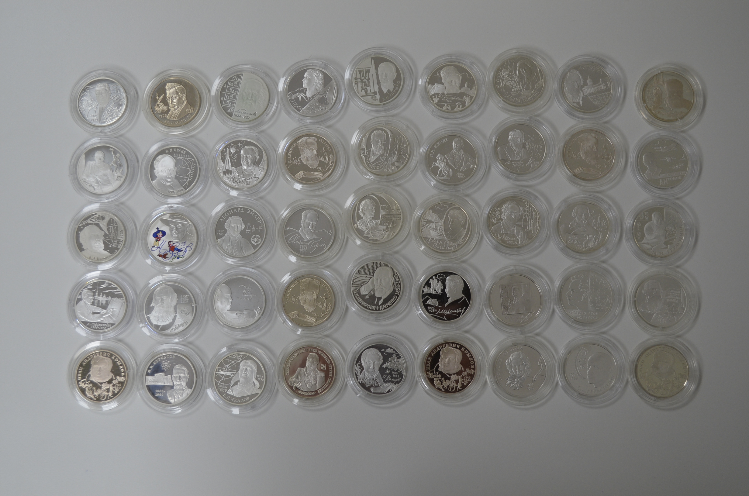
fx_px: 903
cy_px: 248
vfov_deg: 30.7
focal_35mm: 44
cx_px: 374
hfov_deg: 45.0
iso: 400
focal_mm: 29
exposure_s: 1/100
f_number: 5
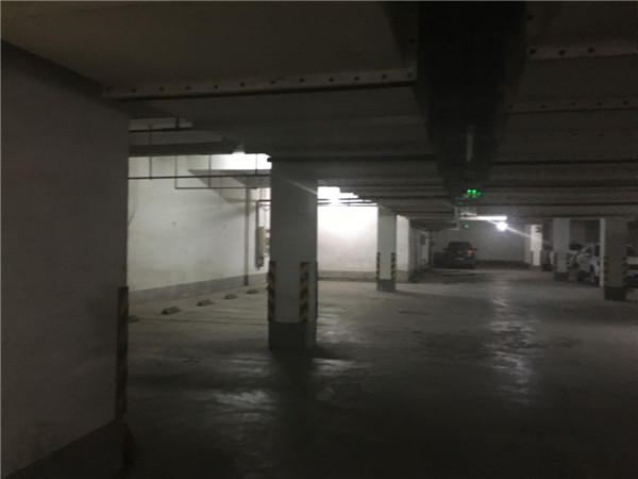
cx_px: 319
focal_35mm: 29
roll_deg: -0.1
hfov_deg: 61.7
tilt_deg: -0.1
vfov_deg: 48.2
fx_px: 534
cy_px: 240
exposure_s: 1/17
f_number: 2.2
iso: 500
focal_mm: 4.15
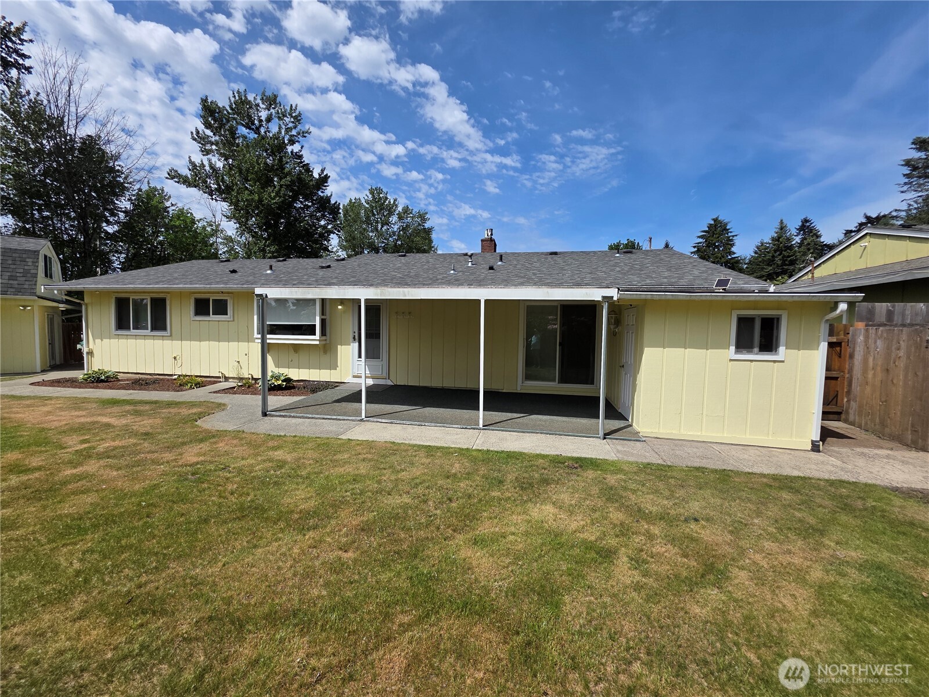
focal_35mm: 13
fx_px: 349
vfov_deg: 89.9
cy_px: 348
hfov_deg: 106.2
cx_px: 464
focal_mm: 2.2
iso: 40
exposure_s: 1/2851
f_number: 1.9
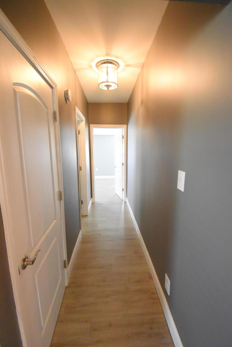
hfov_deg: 77.3
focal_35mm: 15
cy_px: 174
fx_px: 145
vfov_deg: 100.4
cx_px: 116
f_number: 4.5
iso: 8000
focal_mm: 10
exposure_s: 1/125
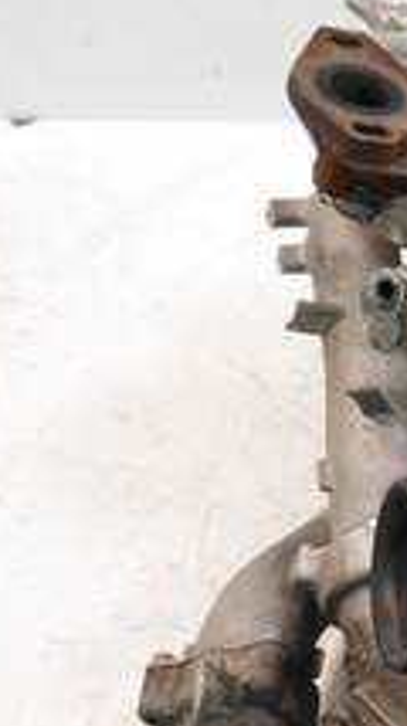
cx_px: 661
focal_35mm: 83
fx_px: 1596
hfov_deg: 13.5
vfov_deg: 25.4
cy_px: 522
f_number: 3.9
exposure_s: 1/60
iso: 1000
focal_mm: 17
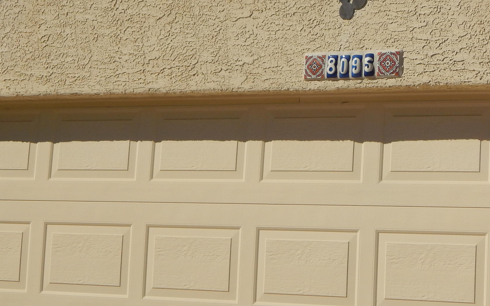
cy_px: 66
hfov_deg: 17.9
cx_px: 359
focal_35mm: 116
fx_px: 1549
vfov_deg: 11.3
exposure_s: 1/1000
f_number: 7.9
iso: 125
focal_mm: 10.9
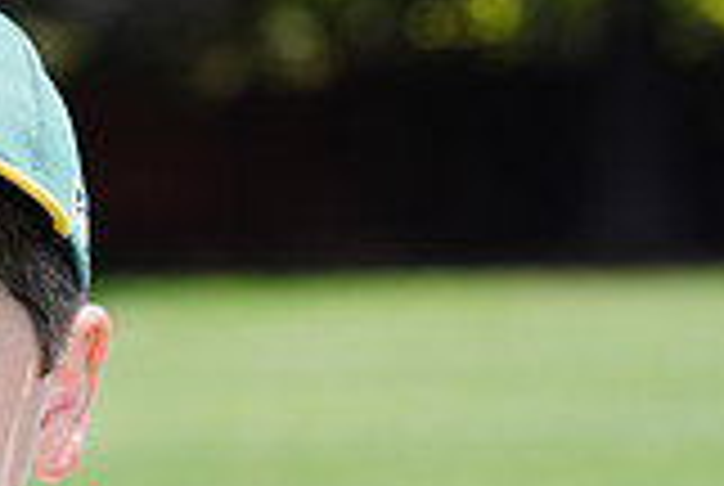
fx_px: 13177
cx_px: -99
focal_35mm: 654
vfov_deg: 2.1
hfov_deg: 3.1
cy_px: 709
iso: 200
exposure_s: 1/200
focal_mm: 182
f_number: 10
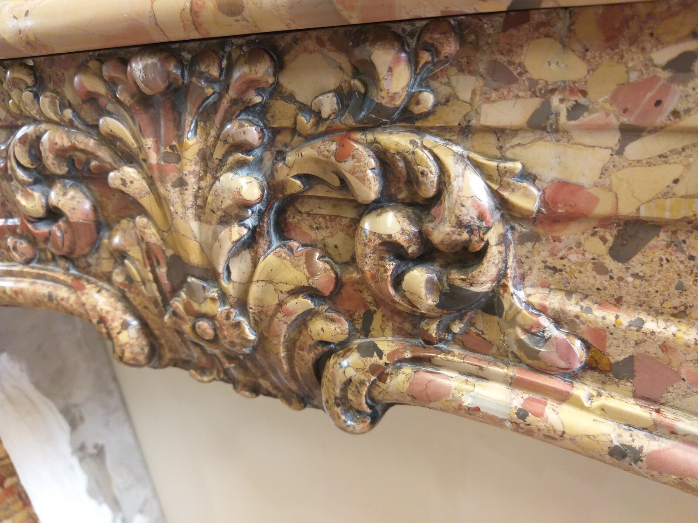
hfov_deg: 67.3
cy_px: 262
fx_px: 524
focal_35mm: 26
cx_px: 349
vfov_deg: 53.1
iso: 125
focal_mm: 3.93
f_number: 1.7
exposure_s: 1/33
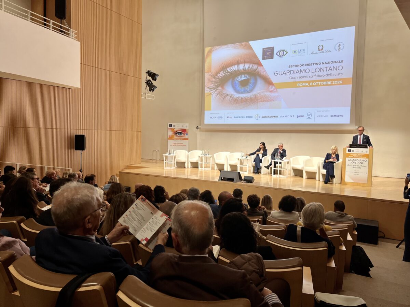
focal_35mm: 26
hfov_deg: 67.3
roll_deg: -1.3
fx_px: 308
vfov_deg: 53.1
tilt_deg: -3.5
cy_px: 154
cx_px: 205
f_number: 1.6
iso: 100
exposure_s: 1/80
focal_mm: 5.1
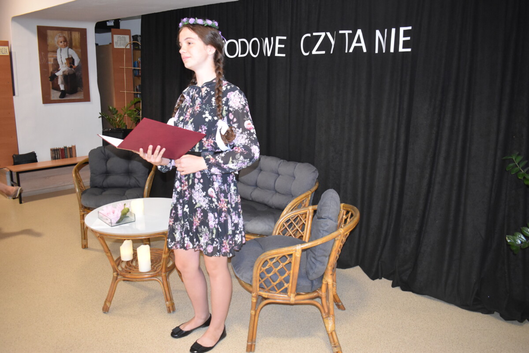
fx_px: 441
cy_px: 176
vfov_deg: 43.6
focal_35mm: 30
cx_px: 264
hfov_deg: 61.9
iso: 1600
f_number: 3.5
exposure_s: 1/60
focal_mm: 20
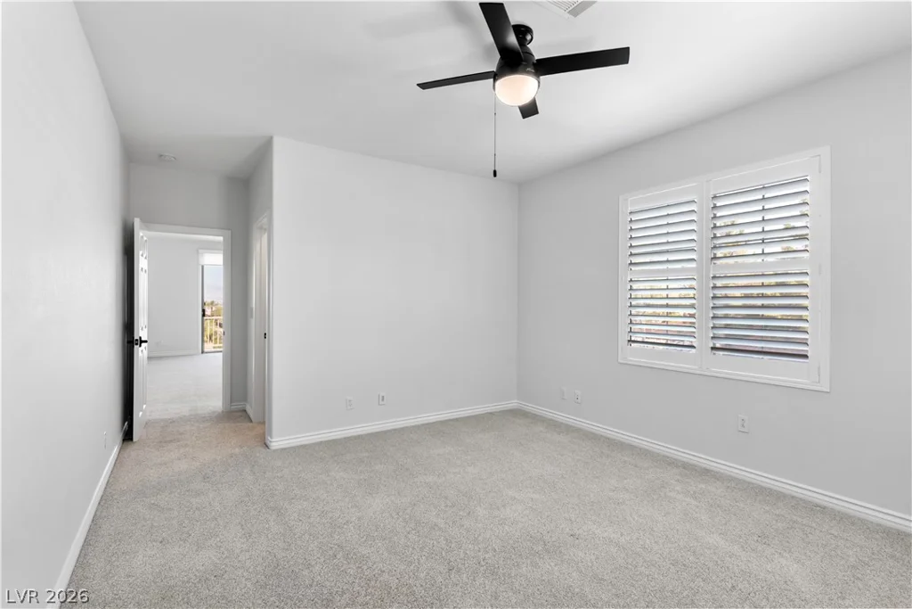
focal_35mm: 17
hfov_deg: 93.3
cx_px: 456
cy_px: 304
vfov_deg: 70.5
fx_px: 431
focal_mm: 17
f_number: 8
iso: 400
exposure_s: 1/320
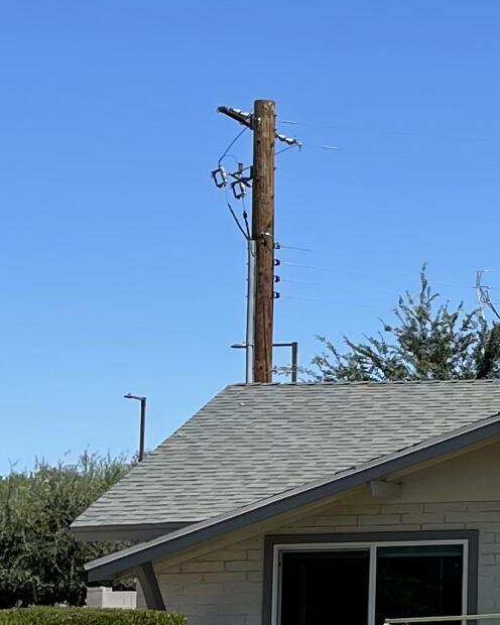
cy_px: 223
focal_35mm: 118
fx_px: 2183
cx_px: 988
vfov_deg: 16.3
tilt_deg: +7.7
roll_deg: +1.2
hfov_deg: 11.8
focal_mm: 5.1
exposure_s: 1/3788
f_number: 1.6
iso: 32
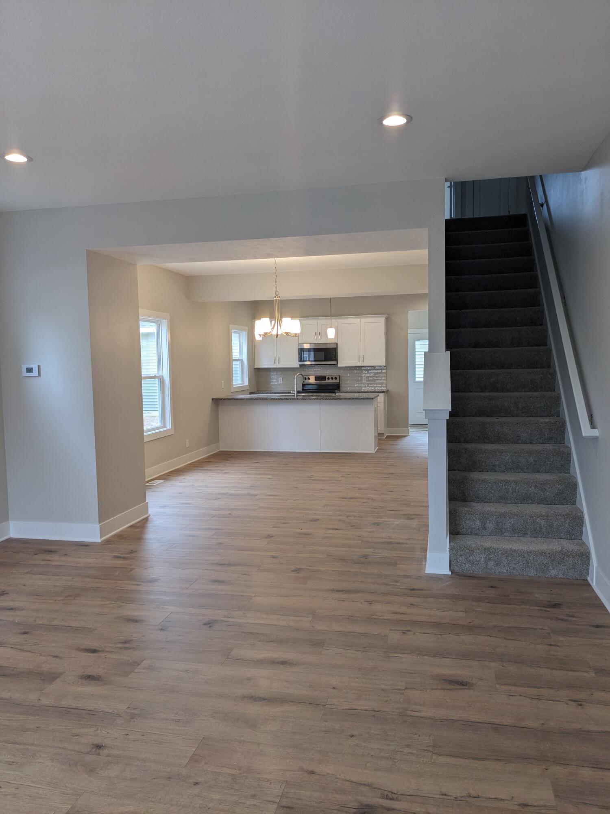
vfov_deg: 65.3
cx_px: 305
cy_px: 407
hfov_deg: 51.4
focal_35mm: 27
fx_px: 634
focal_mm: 4.38
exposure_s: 1/121
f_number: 1.73
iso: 45
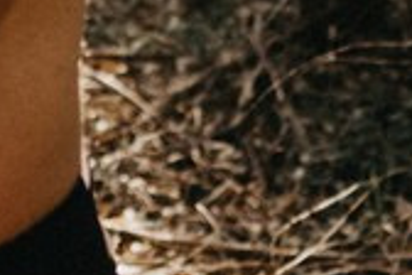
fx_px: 1957
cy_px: -592
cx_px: -44
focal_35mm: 171
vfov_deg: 7.1
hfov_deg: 11.8
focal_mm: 16
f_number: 1.8
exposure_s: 1/500
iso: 160
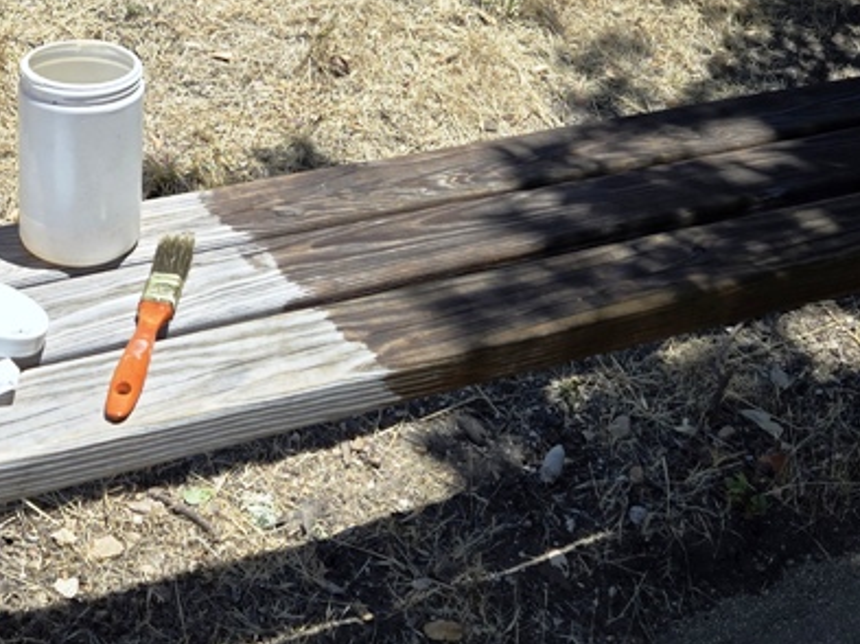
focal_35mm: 60
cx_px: 186
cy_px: 105
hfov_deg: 31.5
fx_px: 1489
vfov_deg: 23.9
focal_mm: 5.4
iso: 25
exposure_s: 1/1941
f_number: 1.8
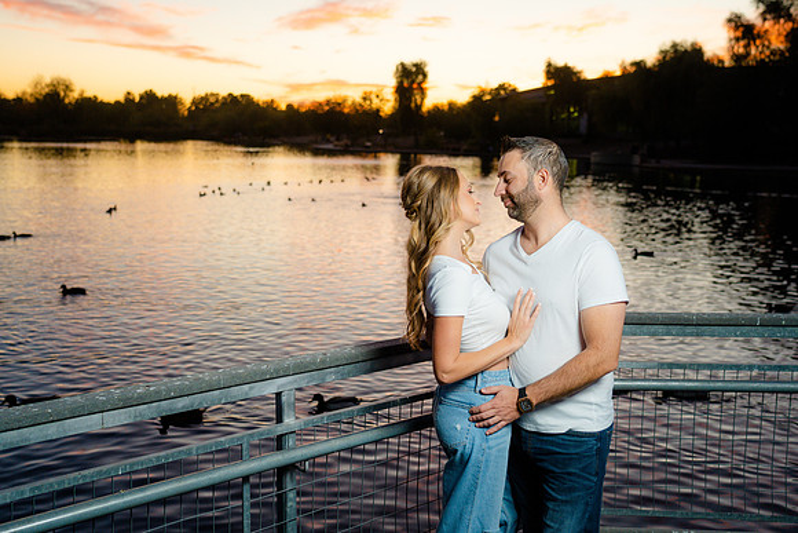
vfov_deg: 31.9
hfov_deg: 46.4
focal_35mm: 42
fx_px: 931
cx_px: 399
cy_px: 266
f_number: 4
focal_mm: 42
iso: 640
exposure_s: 1/200
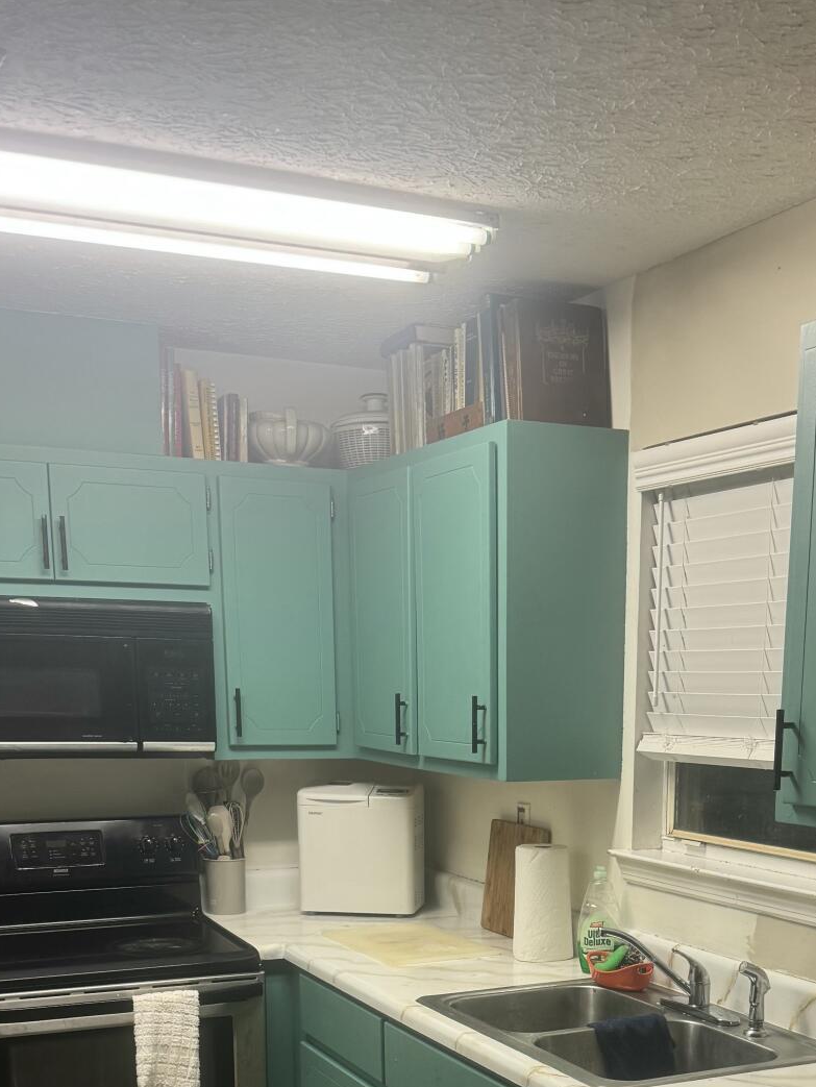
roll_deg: -0.7
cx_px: 538
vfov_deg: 38.3
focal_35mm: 46
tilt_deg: -12.9
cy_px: 986
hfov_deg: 31.3
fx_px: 1445
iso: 160
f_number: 1.78
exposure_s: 1/120
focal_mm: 6.76
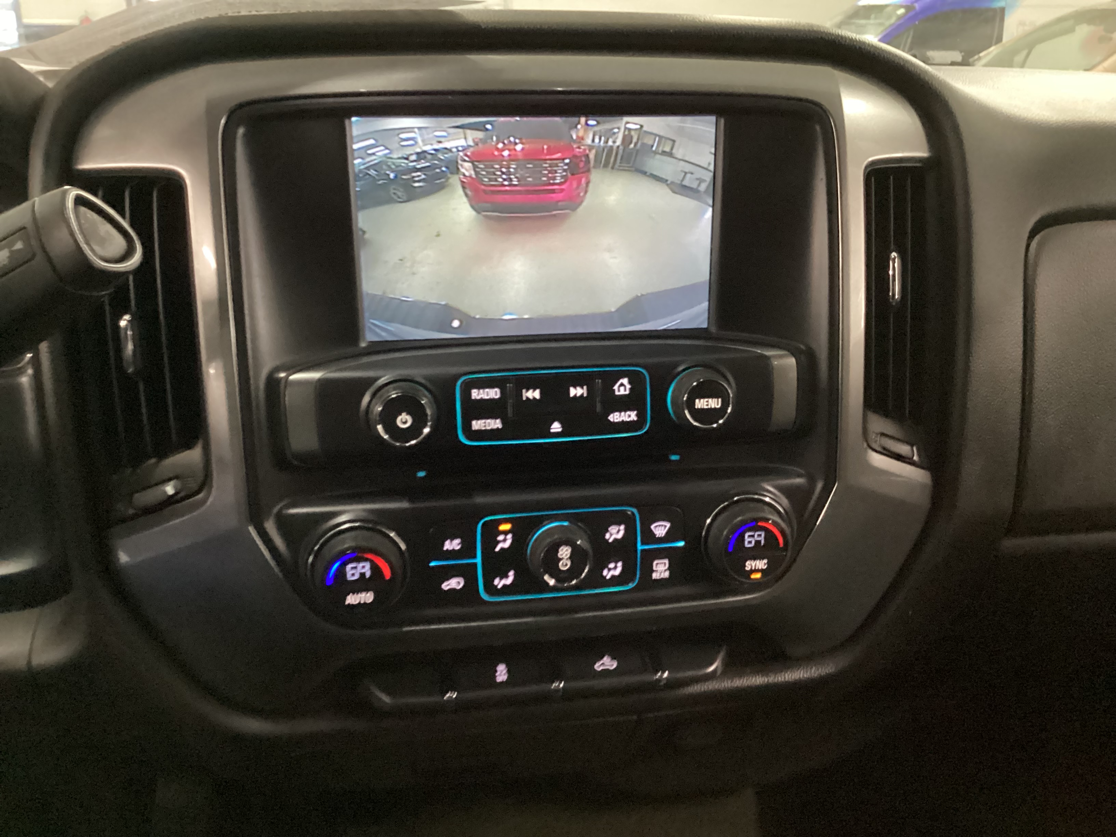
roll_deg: -1.6
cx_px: 558
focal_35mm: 31
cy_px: 418
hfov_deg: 58.4
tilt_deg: -24.1
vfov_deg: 45.4
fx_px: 999
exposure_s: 1/20
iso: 640
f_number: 2.4
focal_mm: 3.3
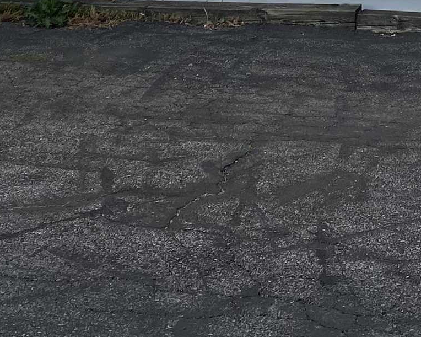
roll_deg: -0.2
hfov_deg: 18.3
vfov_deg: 13.5
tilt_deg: +0.1
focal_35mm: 102
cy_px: -270
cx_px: 425
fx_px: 1271
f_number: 1.8
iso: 32
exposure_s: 1/2105
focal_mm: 4.25
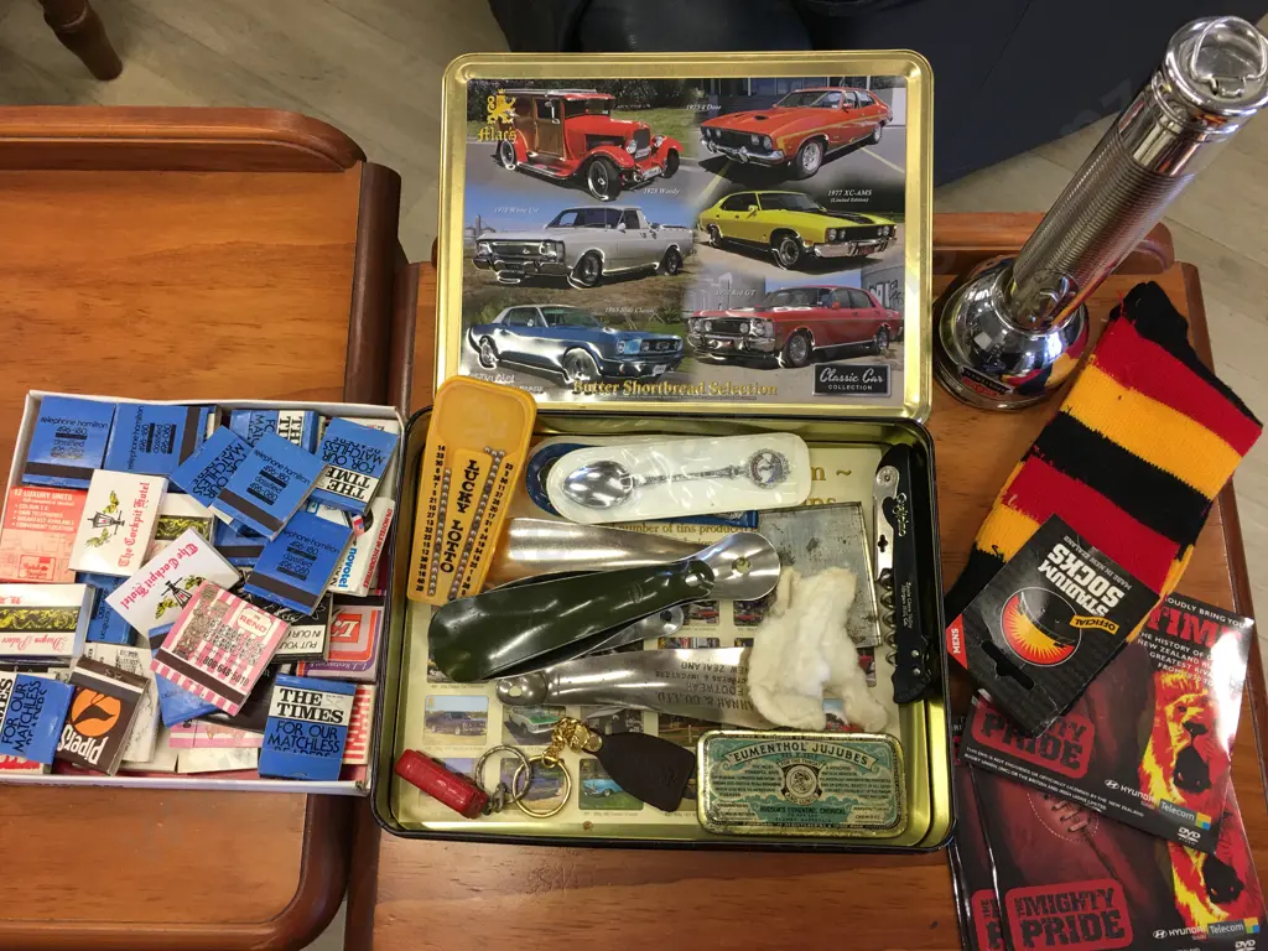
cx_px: 634
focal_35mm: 29
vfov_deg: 48.2
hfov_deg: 61.7
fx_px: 1062
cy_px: 476
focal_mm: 4.15
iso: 50
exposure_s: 1/33
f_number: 2.2
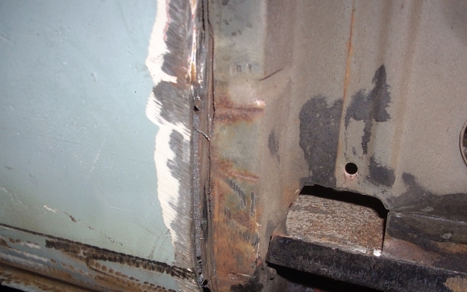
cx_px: 226
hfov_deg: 42.6
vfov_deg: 27.3
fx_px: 598
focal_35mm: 47
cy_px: 188
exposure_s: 1/60
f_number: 2.8
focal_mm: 6.2
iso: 64
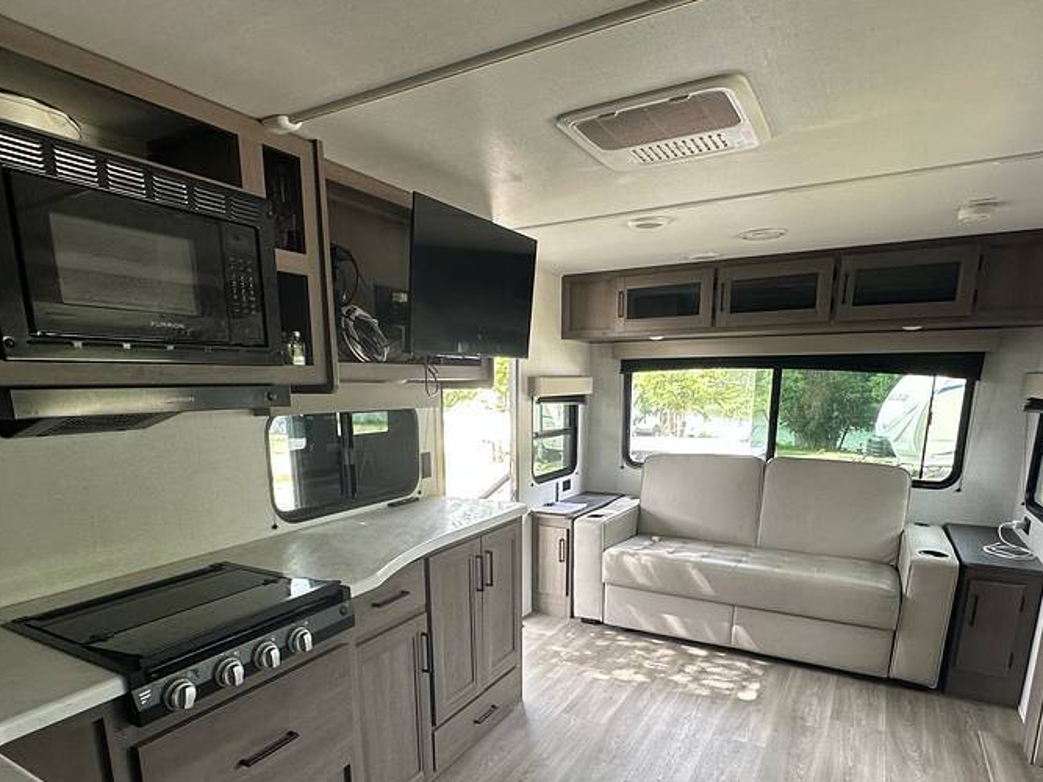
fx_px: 633
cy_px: 526
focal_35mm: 21
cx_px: 508
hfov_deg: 79.0
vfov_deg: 61.8
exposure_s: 1/99
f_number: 2.2
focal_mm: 2.22
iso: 100
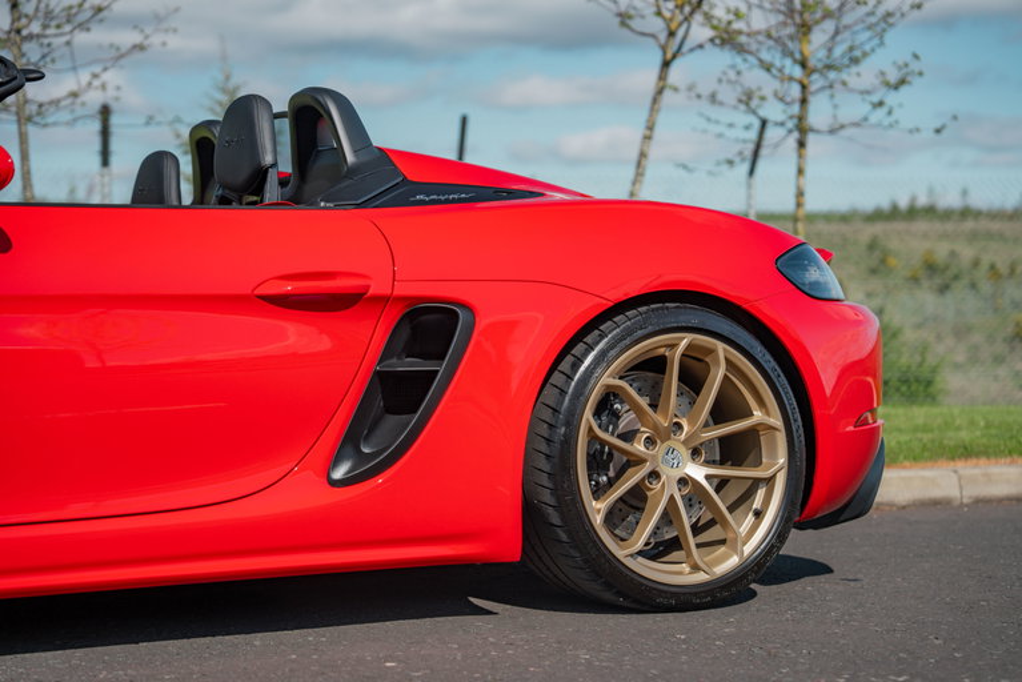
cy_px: 341
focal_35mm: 70
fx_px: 1988
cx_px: 511
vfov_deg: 19.5
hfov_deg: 28.8
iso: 100
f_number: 2.8
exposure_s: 1/1600
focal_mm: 70
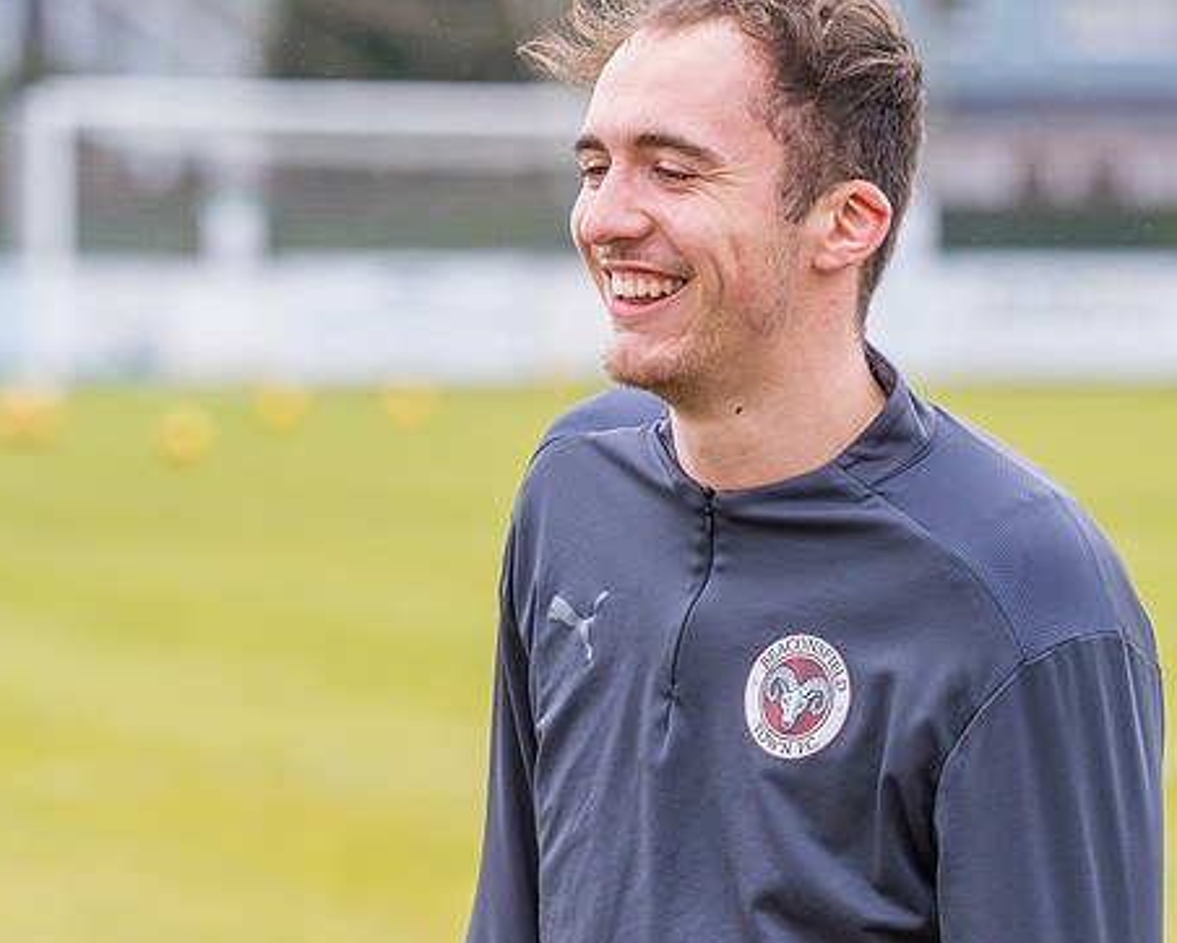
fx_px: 8956
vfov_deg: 6.0
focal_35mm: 257
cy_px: 374
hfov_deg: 7.5
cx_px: 685
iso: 800
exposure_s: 1/2000
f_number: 4
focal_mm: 135
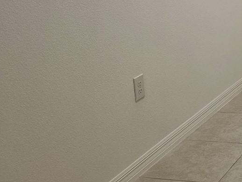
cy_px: -15
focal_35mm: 71
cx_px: 329
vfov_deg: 19.9
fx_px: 497
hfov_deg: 23.6
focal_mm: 6.3
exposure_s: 1/120
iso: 250
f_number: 1.7
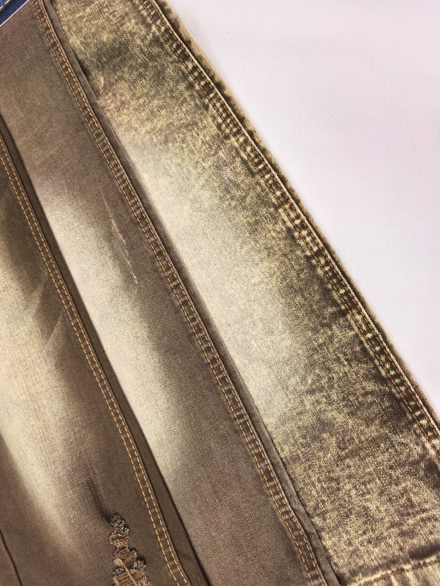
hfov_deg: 56.8
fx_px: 407
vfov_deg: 71.6
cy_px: 293
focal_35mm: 24
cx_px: 220
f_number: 1.8
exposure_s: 1/111
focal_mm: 5.75
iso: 50
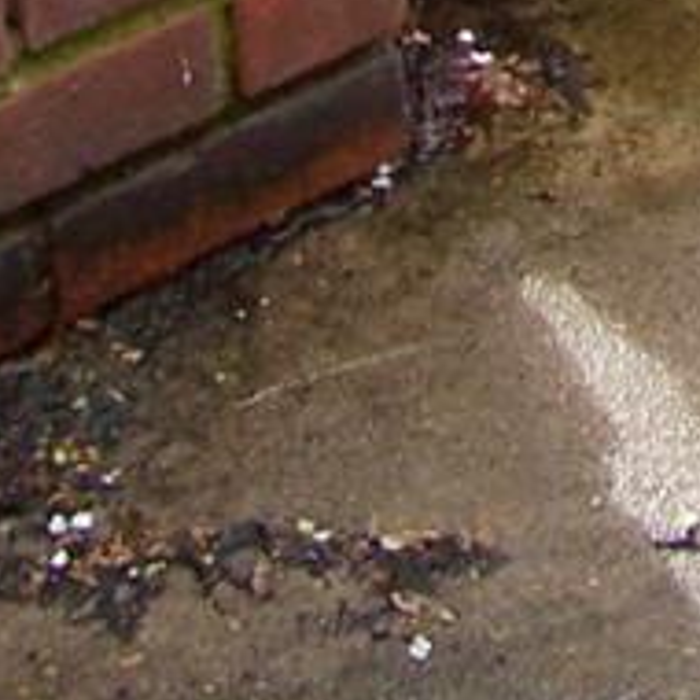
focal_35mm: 230
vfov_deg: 7.0
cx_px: 1131
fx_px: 5262
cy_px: -1201
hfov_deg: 7.4
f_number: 2.8
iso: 80
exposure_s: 1/160
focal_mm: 5.85
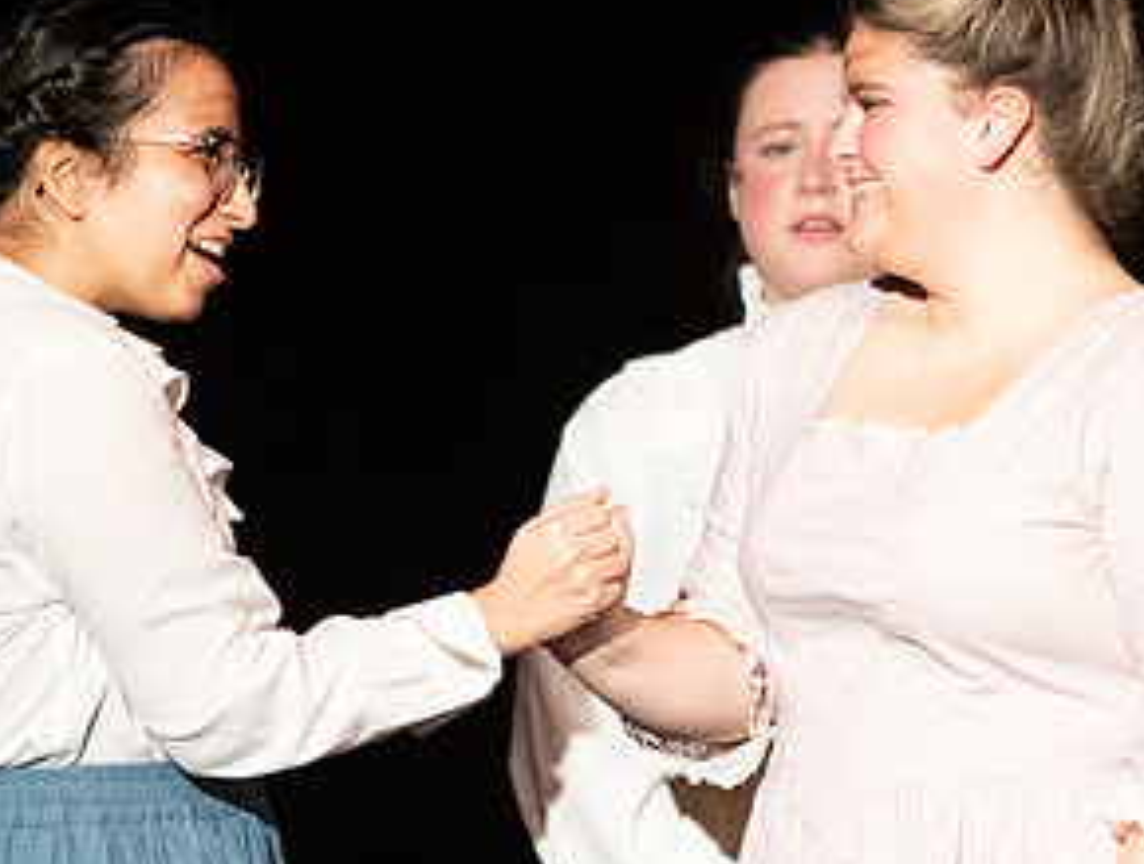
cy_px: 847
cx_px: 811
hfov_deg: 2.1
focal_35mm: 925
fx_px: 30646
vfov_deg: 1.6
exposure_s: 1/250
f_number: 2.8
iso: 6400
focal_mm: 300
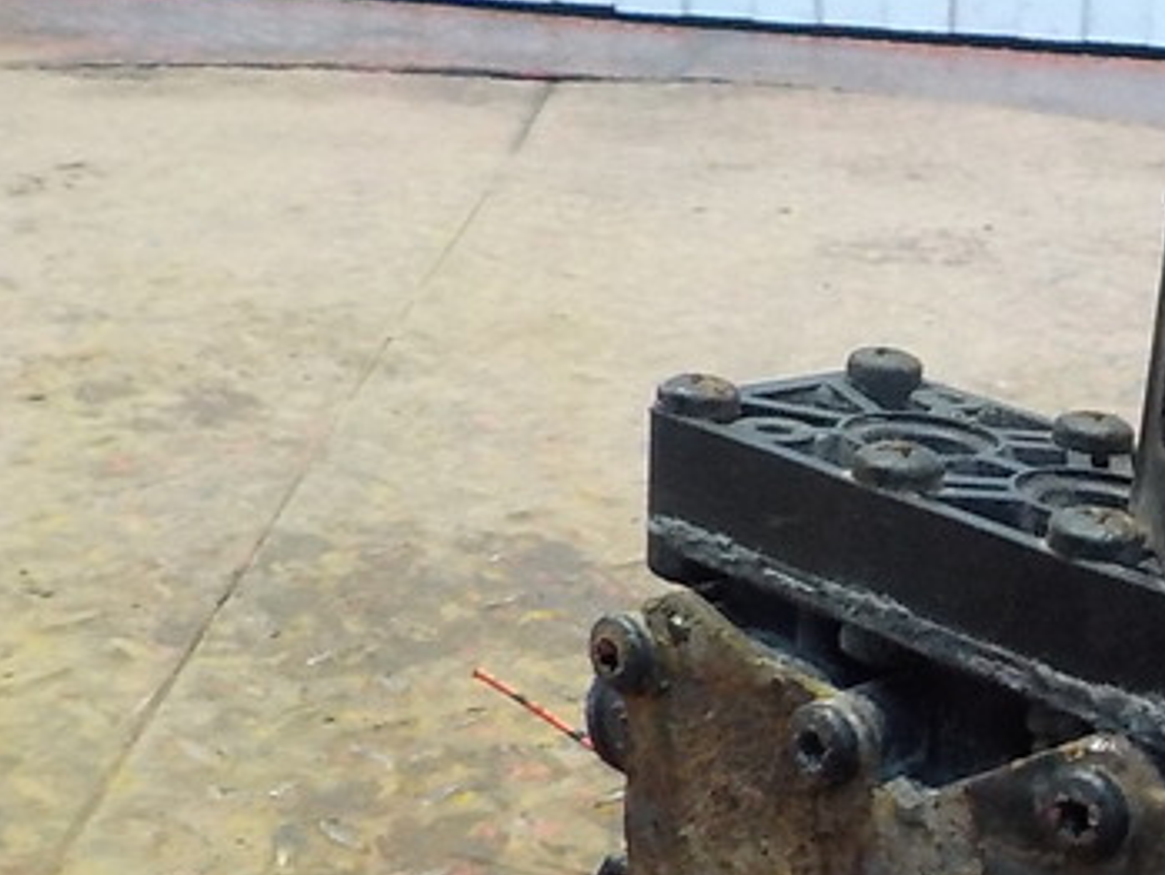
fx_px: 1852
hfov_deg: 33.1
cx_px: 1055
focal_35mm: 55
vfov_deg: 26.1
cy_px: 701
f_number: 3.3
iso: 800
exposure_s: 1/10
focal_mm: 4.1
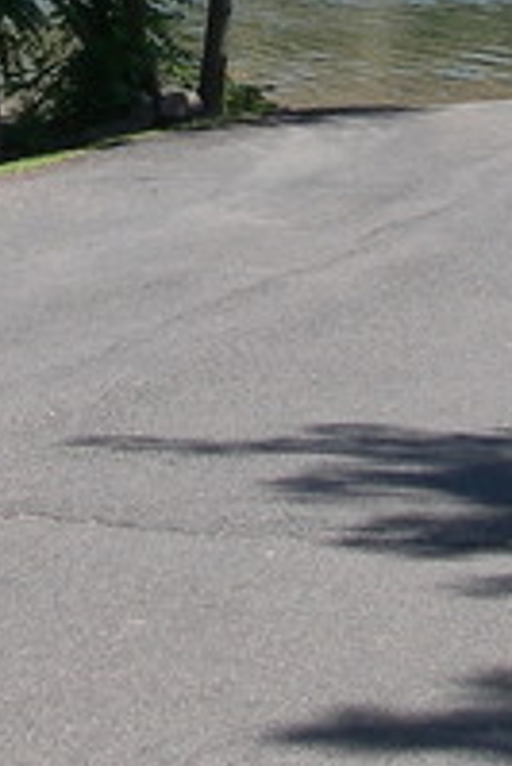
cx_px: 250
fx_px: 3386
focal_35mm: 159
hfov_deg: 8.6
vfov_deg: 12.7
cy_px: -104
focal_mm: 6.3
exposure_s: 1/125
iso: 64
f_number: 6.6
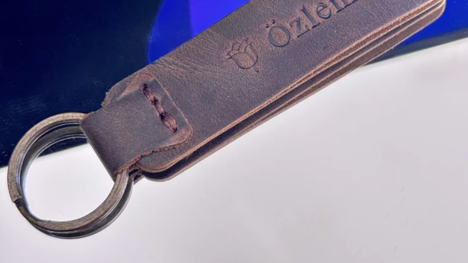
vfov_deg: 17.0
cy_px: 28
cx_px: 234
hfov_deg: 30.2
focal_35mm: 70
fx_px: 869
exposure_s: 1/491
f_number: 1.78
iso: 64
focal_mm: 6.76
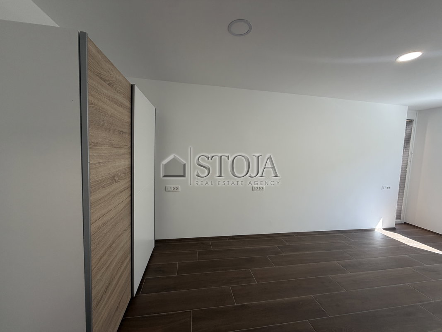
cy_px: 166
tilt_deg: -4.6
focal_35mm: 14
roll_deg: -1.5
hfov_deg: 102.1
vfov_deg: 85.7
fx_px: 179
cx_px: 221
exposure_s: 1/121
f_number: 2.2
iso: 125
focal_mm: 2.22
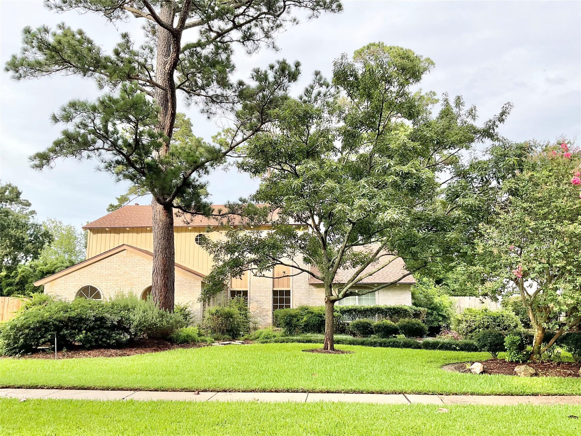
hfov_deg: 61.7
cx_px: 290
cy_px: 218
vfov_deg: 48.2
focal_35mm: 29
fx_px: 487
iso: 16
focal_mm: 3
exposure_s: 1/386
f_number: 1.8
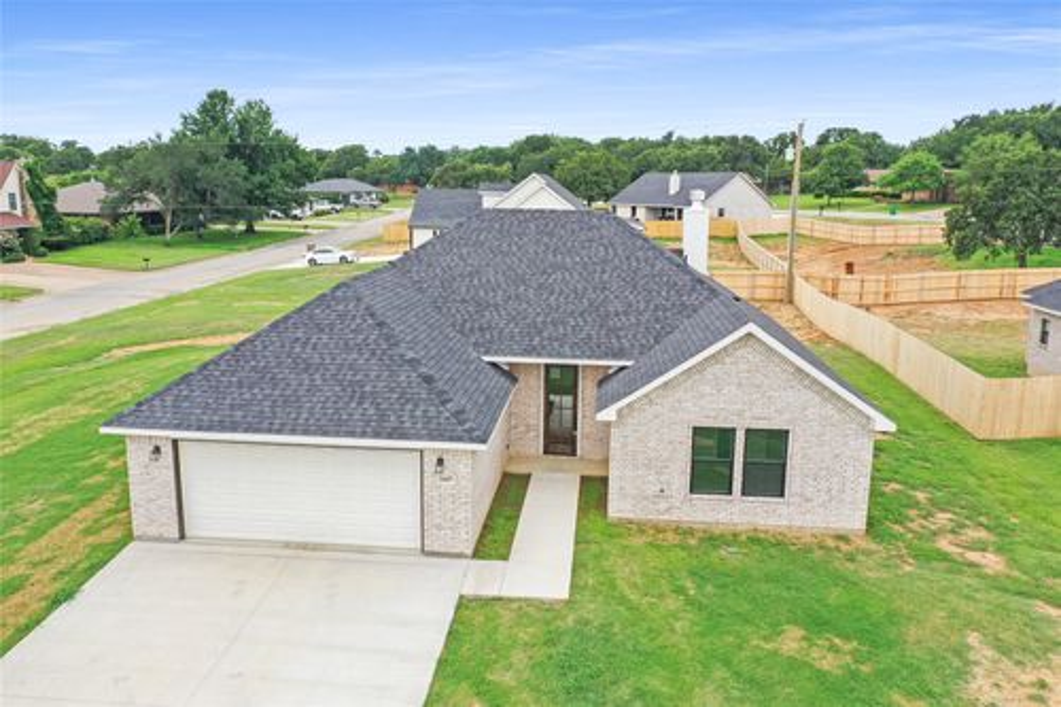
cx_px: 530
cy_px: 354
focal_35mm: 28
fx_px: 825
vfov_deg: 46.4
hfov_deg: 65.5
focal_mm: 10.26
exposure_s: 1/200
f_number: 5
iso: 100
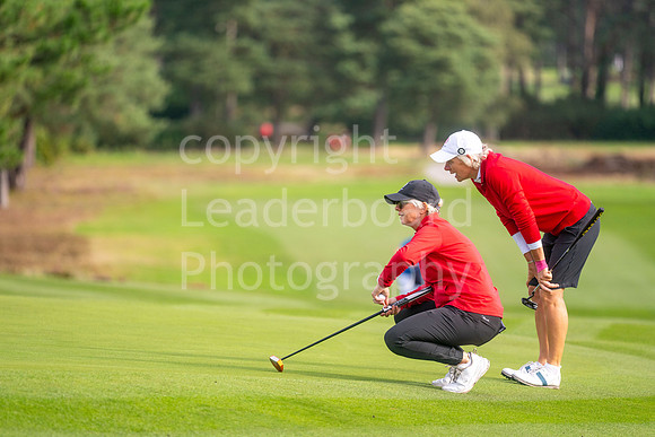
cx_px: 328
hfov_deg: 6.9
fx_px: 5459
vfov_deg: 4.6
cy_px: 218
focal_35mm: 300
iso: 400
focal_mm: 300
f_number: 4
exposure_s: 1/2000
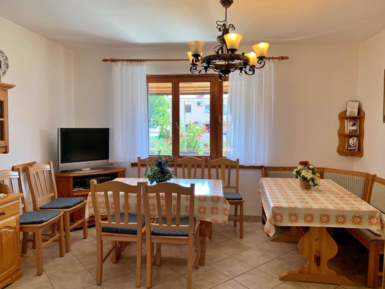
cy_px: 144
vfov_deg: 53.1
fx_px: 289
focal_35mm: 26
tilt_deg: -3.5
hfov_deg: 67.3
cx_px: 192
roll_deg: -0.3
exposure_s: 1/121
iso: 64
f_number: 1.8
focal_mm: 4.25
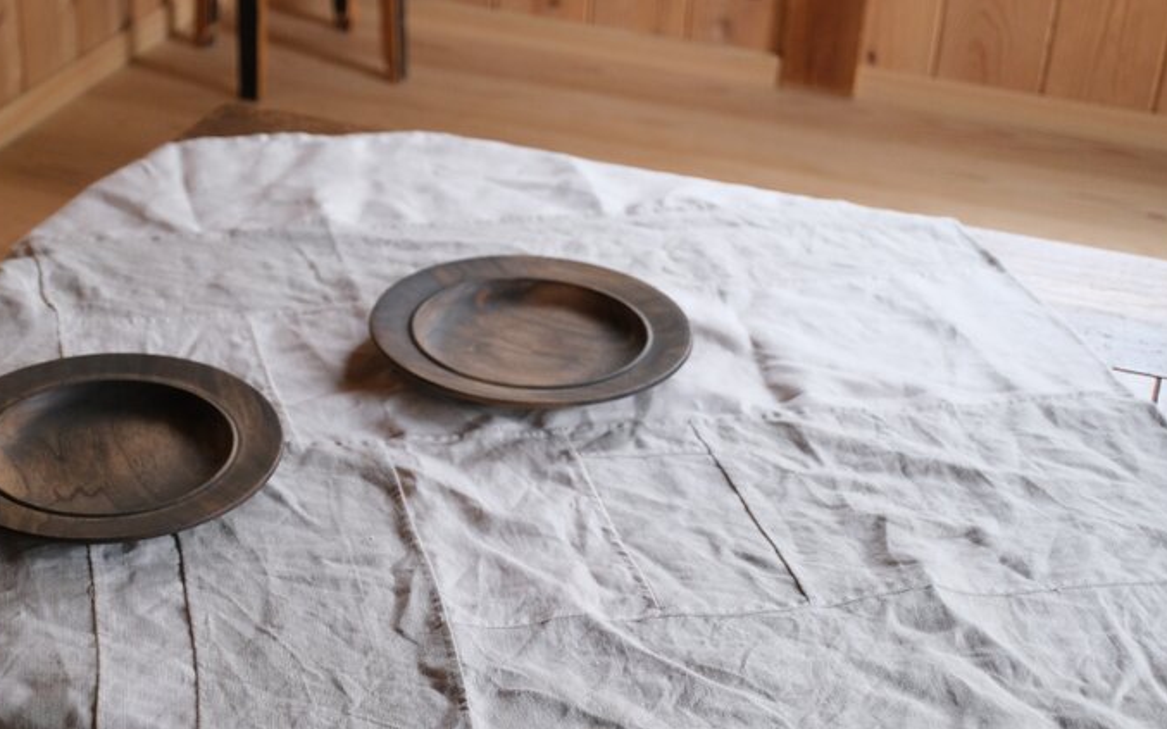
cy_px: 427
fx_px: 2067
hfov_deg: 31.3
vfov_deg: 20.0
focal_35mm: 65
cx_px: 390
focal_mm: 30
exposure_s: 1/100
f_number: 2.8
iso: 1600
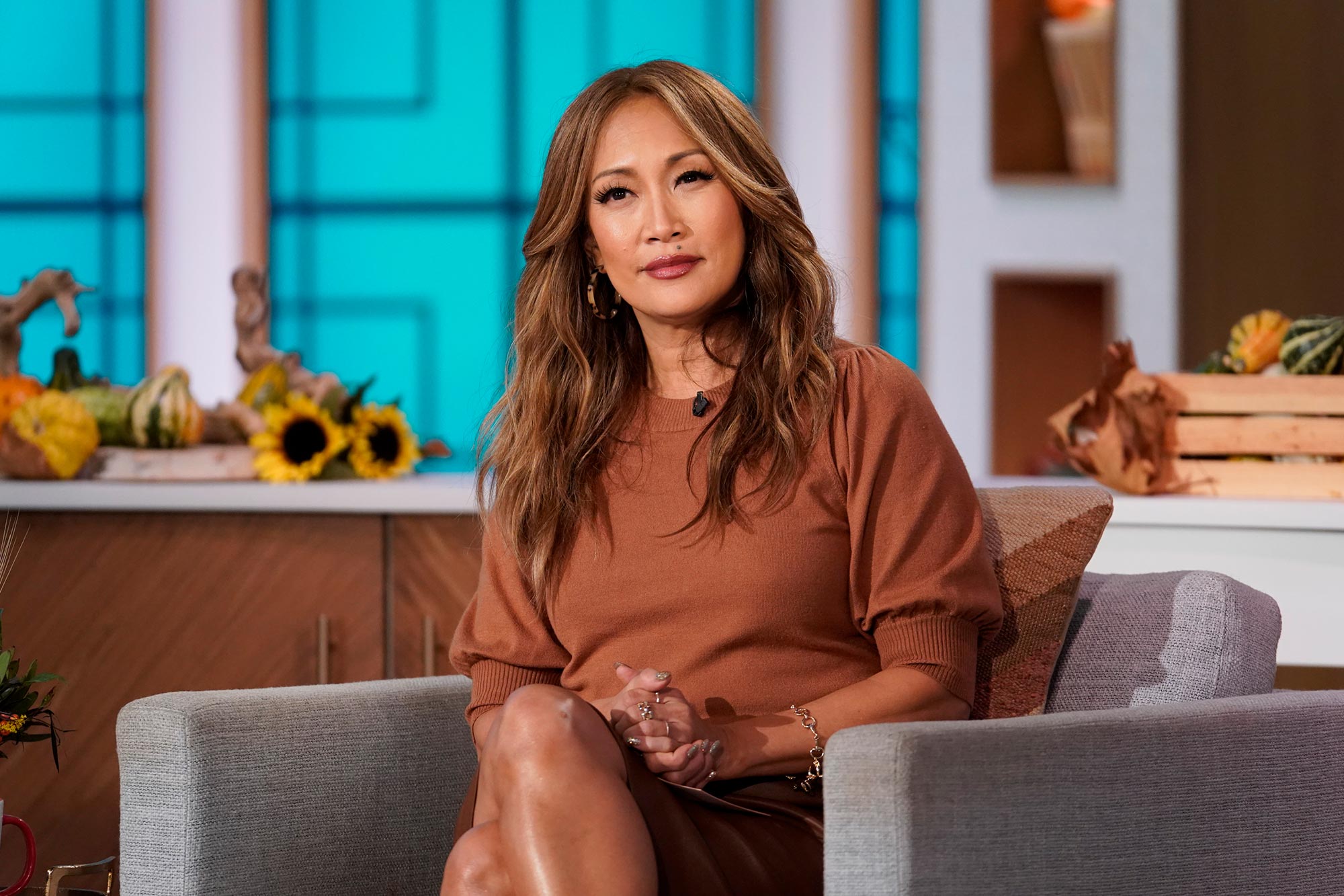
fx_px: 10452
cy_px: 448
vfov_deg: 4.9
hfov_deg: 7.4
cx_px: 672
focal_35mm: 280
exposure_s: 1/200
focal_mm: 280
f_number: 4
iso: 3200
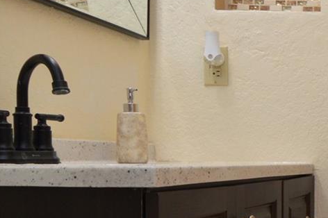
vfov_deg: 22.0
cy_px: 170
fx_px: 555
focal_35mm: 61
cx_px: 450
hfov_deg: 26.6
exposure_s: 1/60
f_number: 4
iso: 450
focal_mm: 12
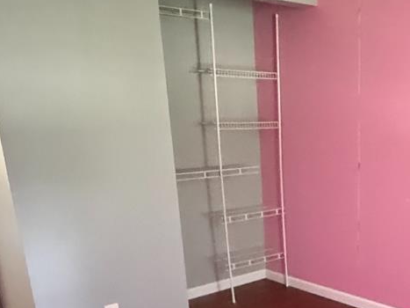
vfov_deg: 30.4
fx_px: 533
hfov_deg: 39.8
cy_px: 291
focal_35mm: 45
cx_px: 346
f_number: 2.2
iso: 1600
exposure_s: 1/40
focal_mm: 2.22
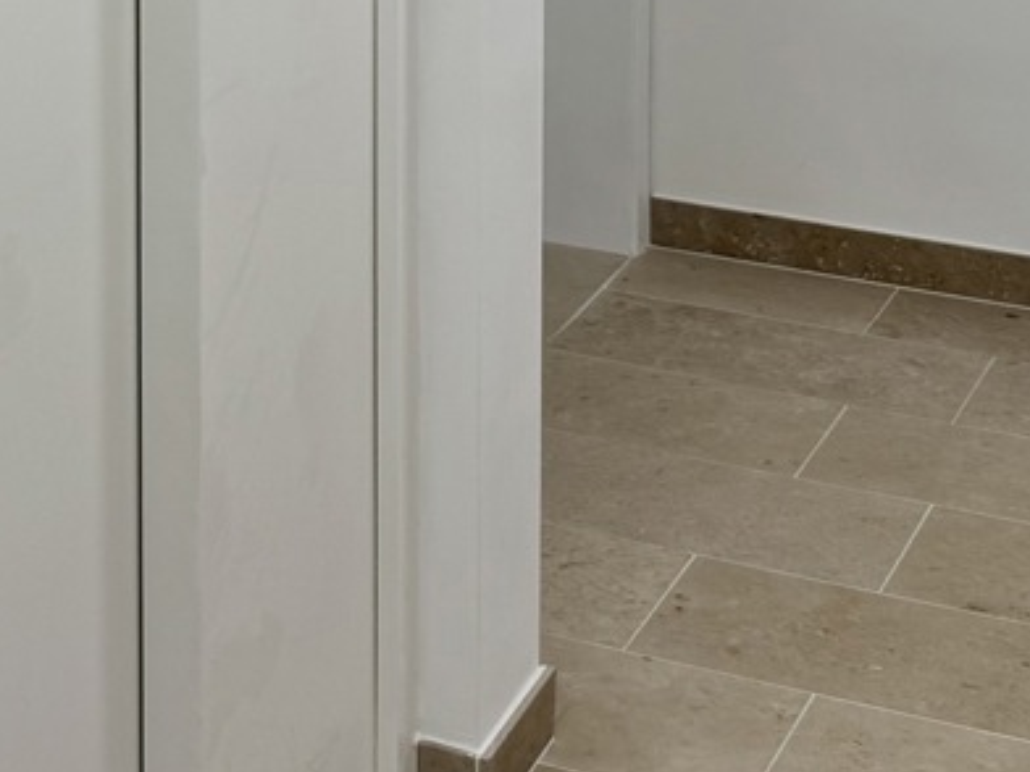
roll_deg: +0.6
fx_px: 2916
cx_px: 21
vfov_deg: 14.1
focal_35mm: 98
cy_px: -381
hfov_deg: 19.5
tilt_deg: -6.1
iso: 50
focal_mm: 6.76
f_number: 1.78
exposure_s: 1/129
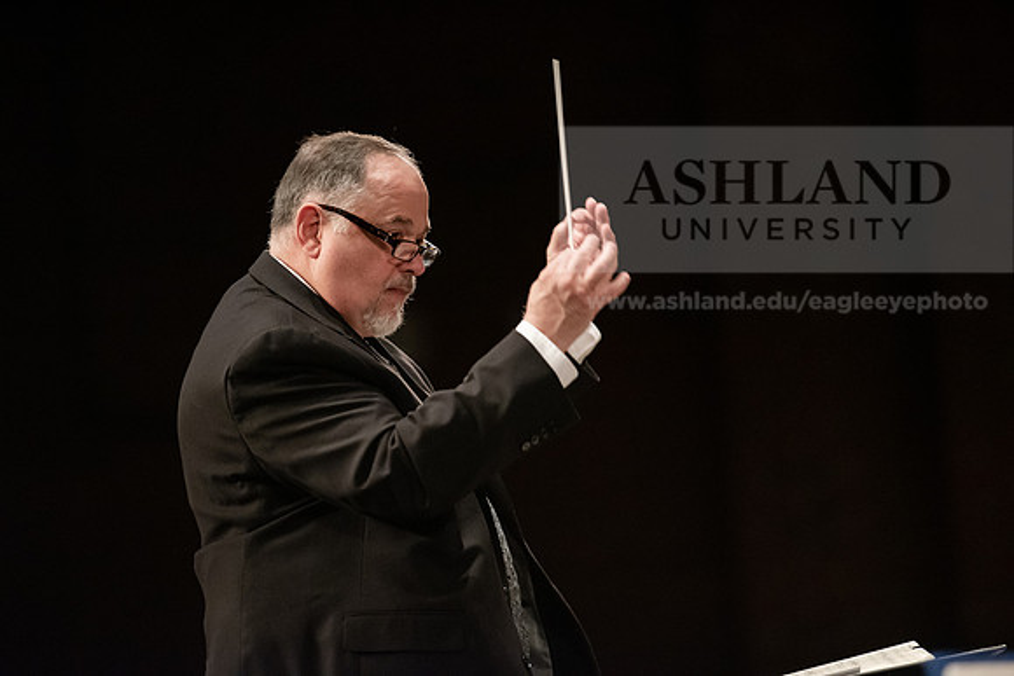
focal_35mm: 300
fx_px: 8452
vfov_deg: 4.6
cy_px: 338
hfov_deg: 6.9
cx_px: 507
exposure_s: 1/320
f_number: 2.8
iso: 5000
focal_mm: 300
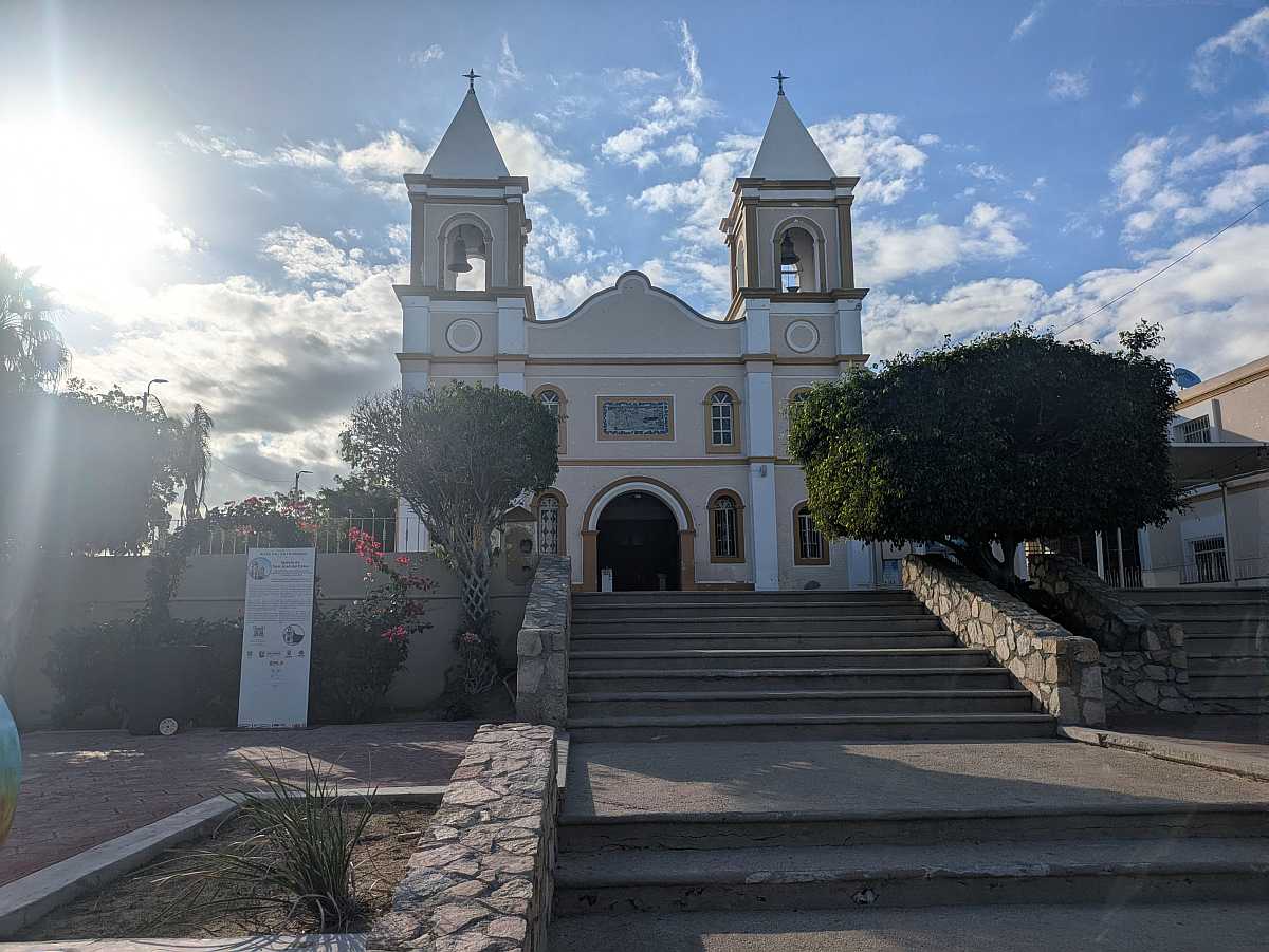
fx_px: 917
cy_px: 476
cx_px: 634
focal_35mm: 25
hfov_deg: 69.4
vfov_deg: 54.9
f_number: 1.89
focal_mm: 5.43
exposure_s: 1/14286
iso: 74
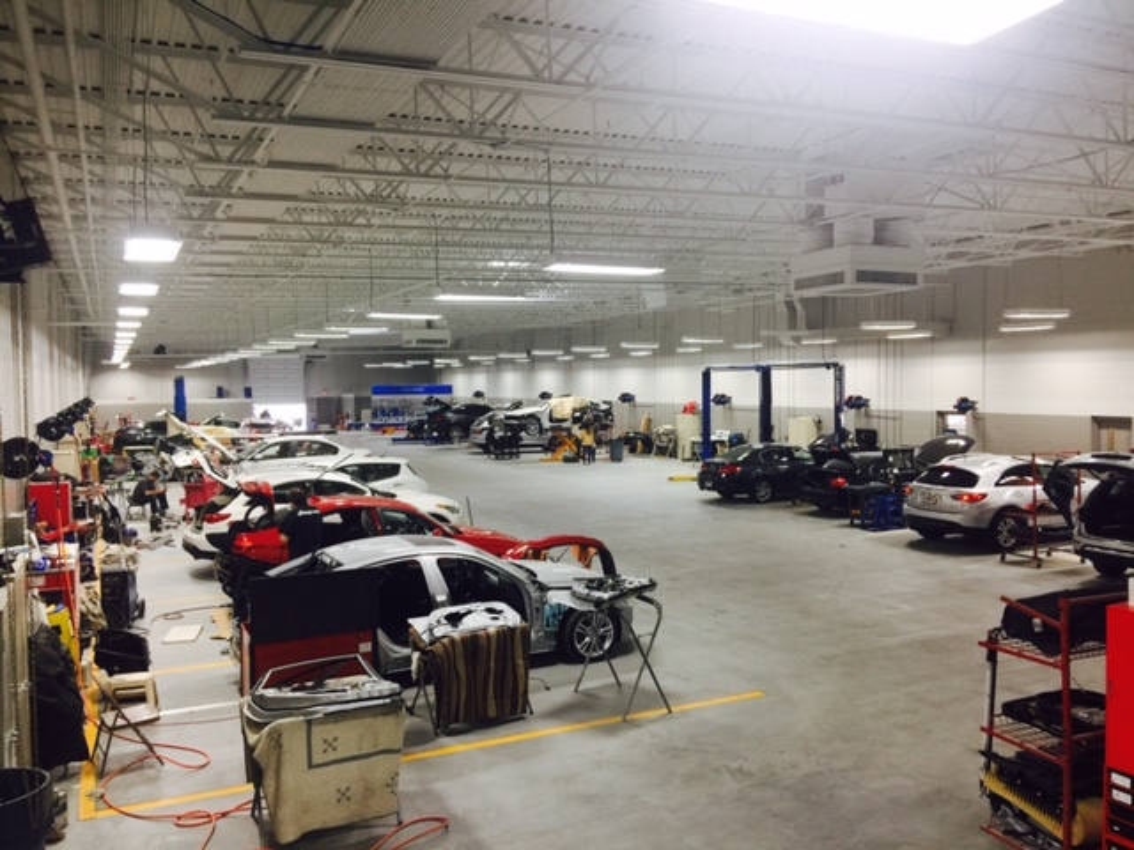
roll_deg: +1.1
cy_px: 425
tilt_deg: -2.3
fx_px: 950
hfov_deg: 61.7
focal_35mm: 29
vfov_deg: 48.2
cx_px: 567
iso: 32
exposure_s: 1/30
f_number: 2.2
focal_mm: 4.15
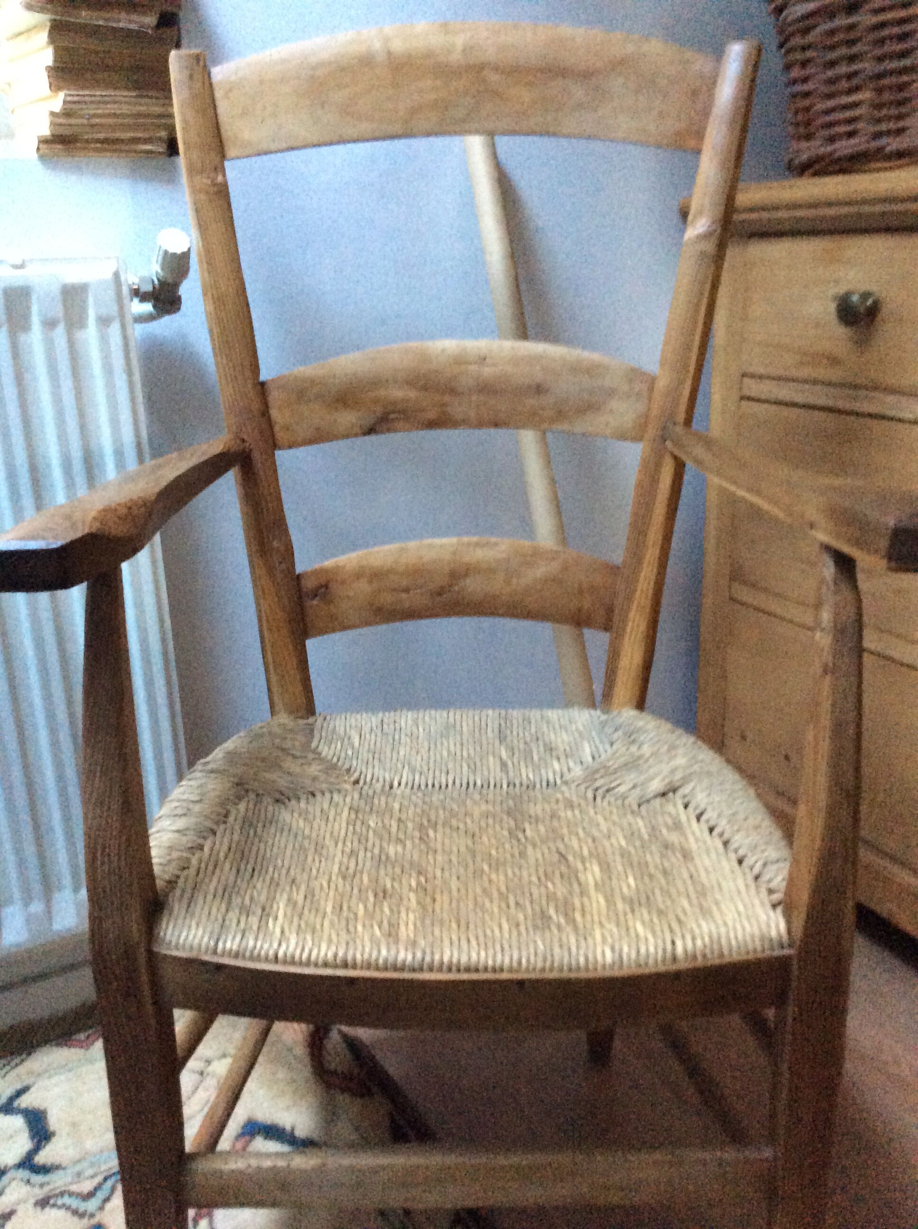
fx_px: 1134
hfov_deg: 44.1
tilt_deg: -17.2
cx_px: 459
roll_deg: +3.5
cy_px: 614
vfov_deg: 56.9
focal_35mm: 32
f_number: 2.4
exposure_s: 1/17
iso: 400
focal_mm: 3.3
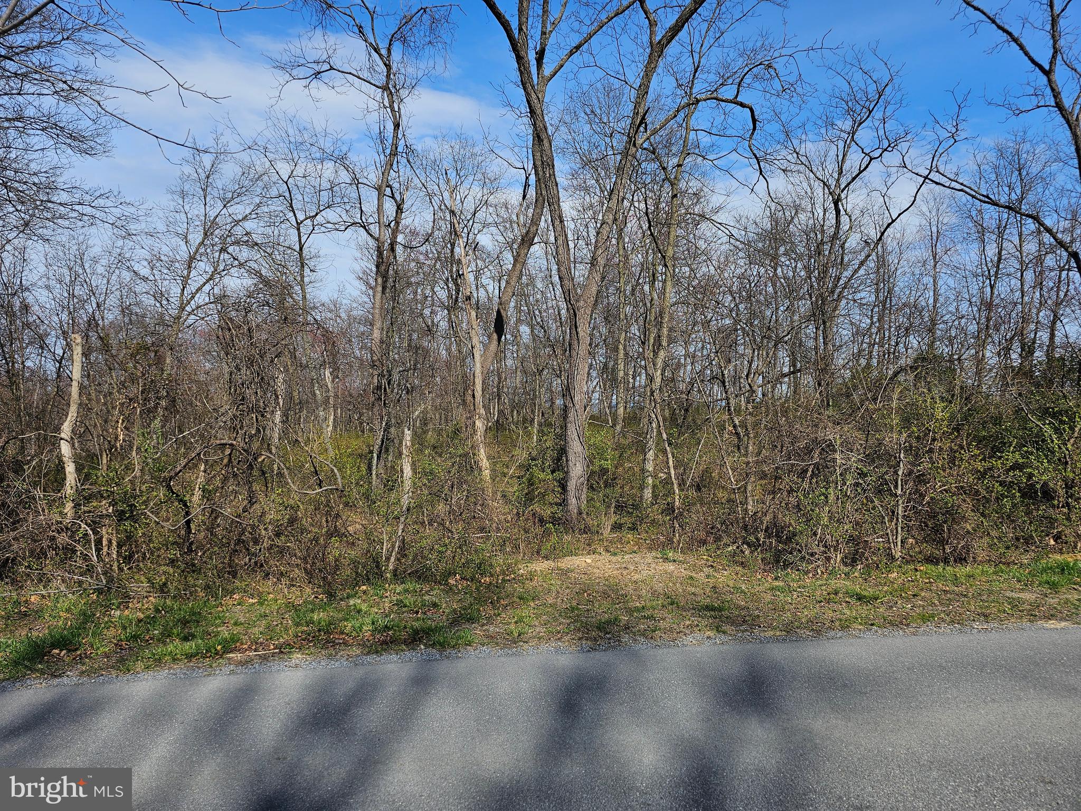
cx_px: 540
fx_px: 718
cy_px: 406
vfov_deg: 58.9
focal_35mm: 23
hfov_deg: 73.9
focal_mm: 6.3
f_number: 1.7
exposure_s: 1/864
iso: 10
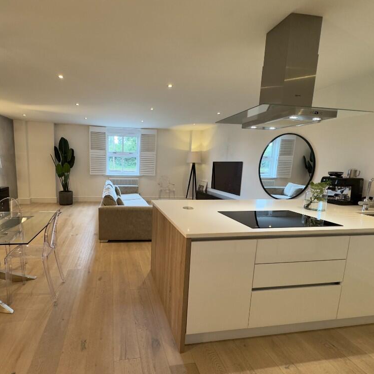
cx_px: 144
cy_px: 190
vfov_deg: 84.0
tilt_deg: -8.1
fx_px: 208
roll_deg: -1.1
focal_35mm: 17
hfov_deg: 82.6
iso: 200
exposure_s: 1/100
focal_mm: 2.22
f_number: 2.2
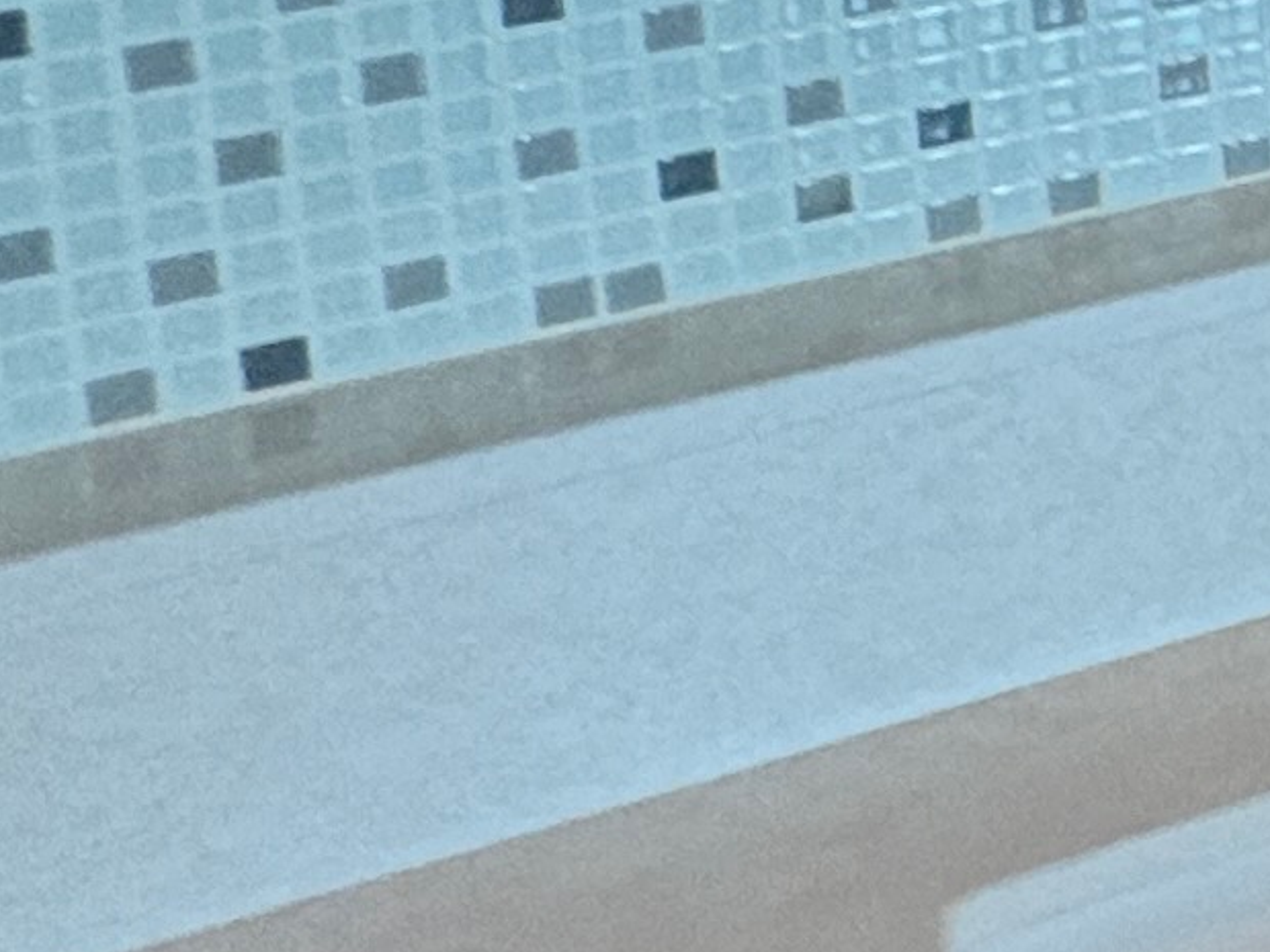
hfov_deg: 12.6
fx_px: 3339
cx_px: 3490
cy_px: -782
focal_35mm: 91
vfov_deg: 14.3
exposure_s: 1/50
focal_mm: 2.22
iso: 320
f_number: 2.2
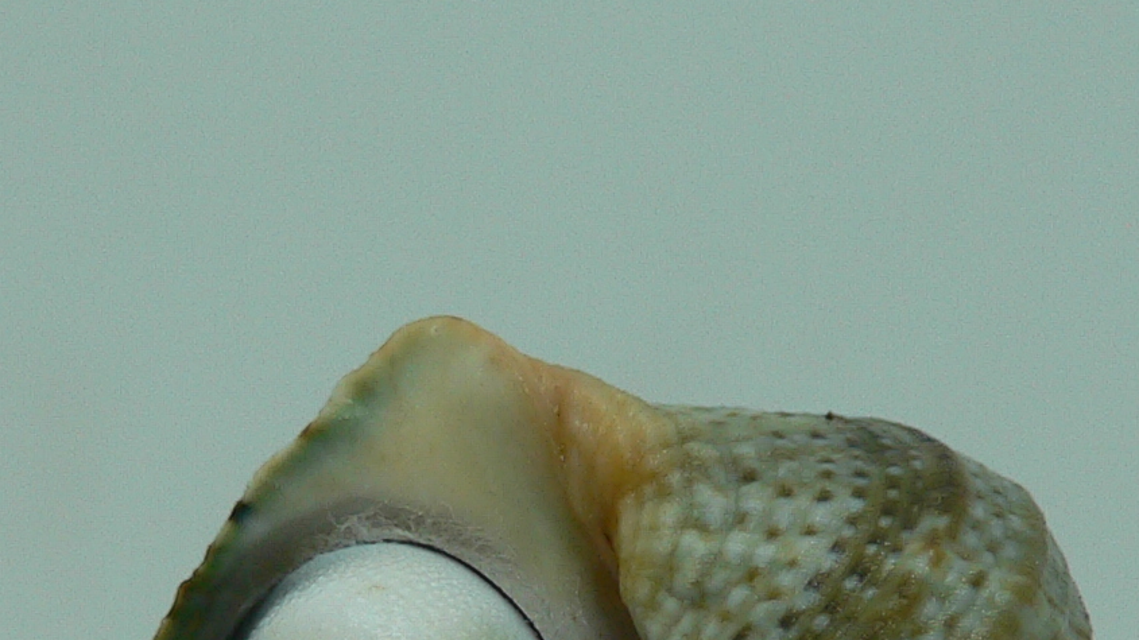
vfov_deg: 12.8
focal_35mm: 91
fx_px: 2748
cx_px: 590
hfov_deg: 23.4
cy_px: 866
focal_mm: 4.6
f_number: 2.8
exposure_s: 1/60
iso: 80
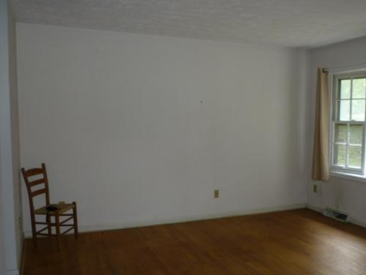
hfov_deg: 53.7
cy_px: 152
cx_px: 212
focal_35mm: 34
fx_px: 360
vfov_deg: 41.8
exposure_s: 1/30
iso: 125
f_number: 3.3
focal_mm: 5.2
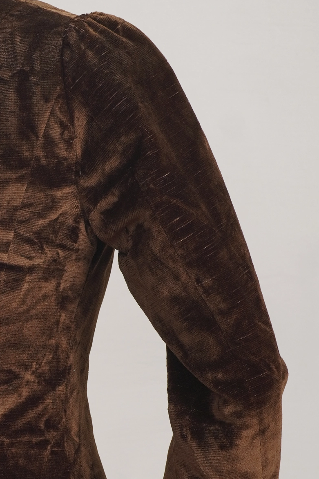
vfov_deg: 17.2
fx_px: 1569
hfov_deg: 11.4
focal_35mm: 118
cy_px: 369
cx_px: -53
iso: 320
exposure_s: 1/20
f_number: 7.1
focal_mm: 32
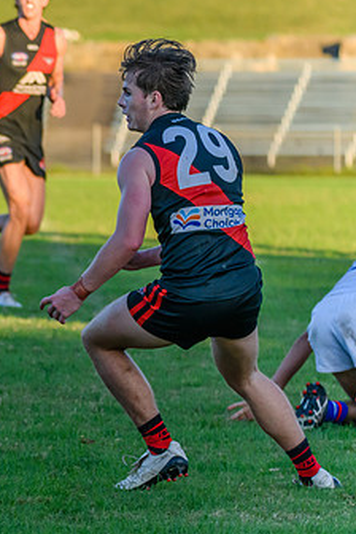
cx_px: -201
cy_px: 261
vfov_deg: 4.7
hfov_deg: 3.1
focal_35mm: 436
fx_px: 6467
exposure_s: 1/1600
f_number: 5.3
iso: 1600
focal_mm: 200
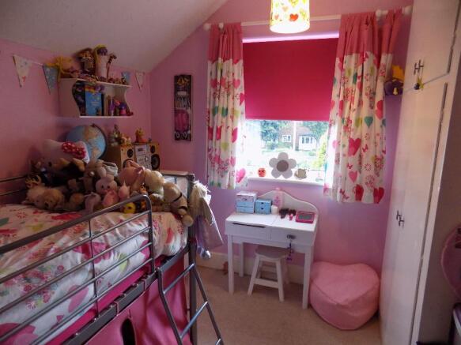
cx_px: 230
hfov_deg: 73.9
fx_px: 306
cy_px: 172
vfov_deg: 58.9
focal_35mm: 23
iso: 280
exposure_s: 1/30
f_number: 3.1
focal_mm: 4
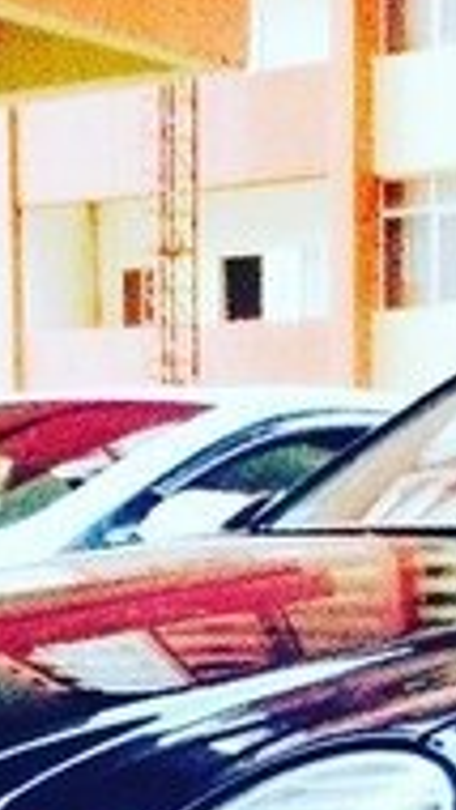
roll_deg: -0.9
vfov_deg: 18.4
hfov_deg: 10.7
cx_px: 622
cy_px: 974
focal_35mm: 110
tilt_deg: -8.1
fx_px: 2362
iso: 320
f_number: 2.2
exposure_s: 1/25
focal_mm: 4.15
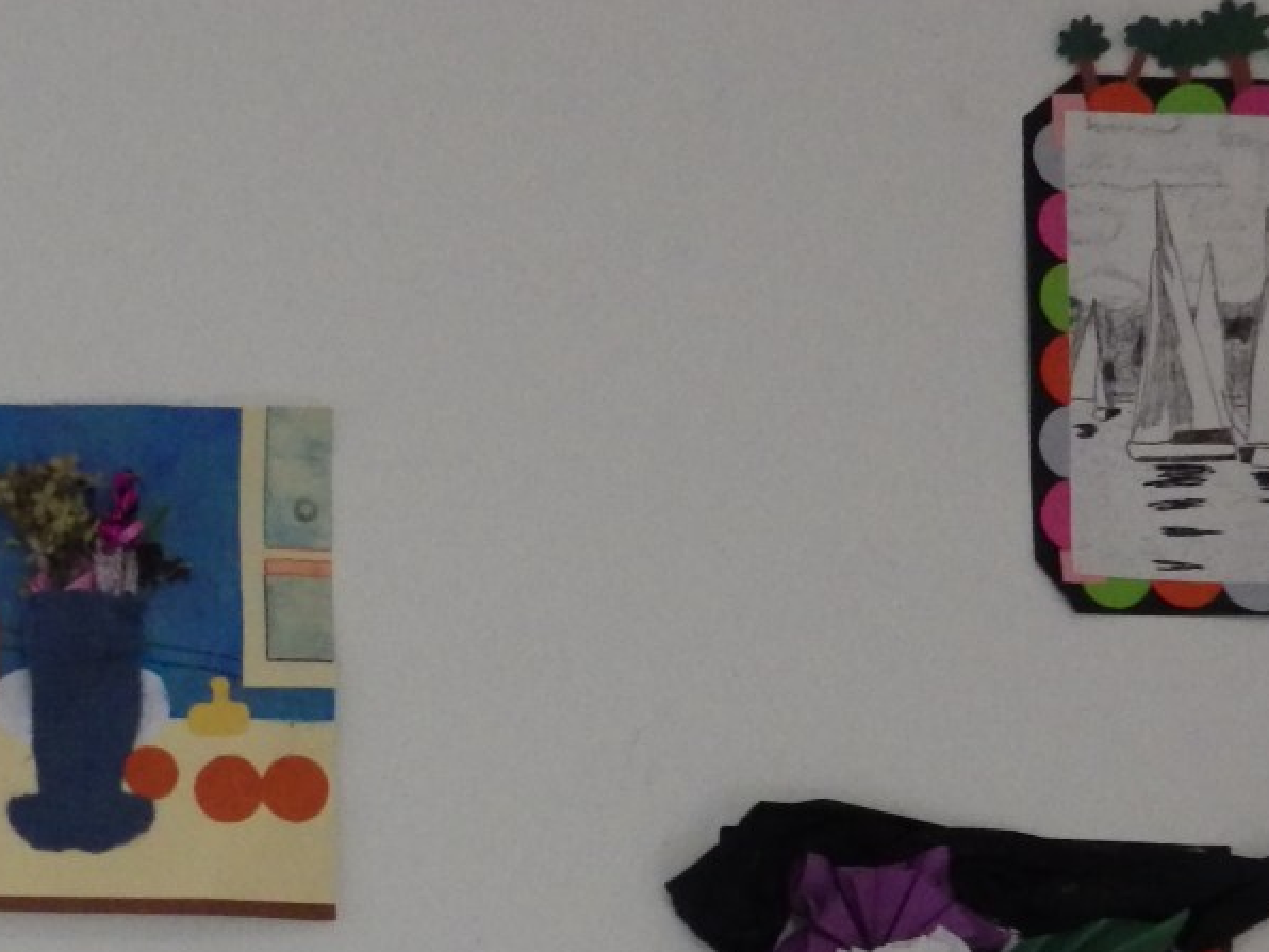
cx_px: -402
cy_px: 1171
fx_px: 4033
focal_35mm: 110
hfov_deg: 16.8
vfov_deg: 13.1
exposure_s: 1/50
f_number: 3.6
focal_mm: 7.4
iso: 640
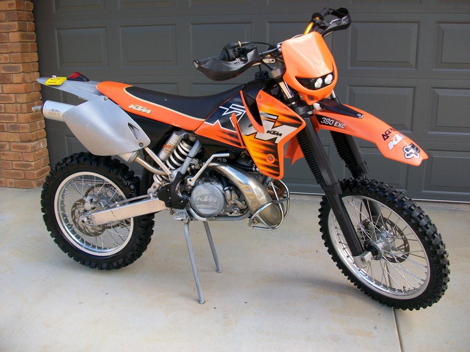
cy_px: 176
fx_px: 434
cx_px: 235
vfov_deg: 44.2
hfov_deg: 56.8
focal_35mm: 32
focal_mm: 5.7
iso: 64
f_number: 2.8
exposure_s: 1/200
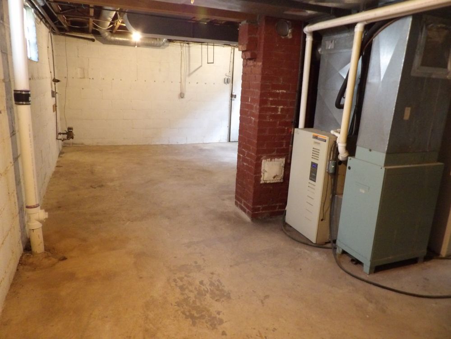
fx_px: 313
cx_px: 226
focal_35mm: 24
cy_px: 170
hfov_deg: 71.6
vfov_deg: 56.8
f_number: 3.2
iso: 800
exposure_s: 1/16
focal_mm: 4.3
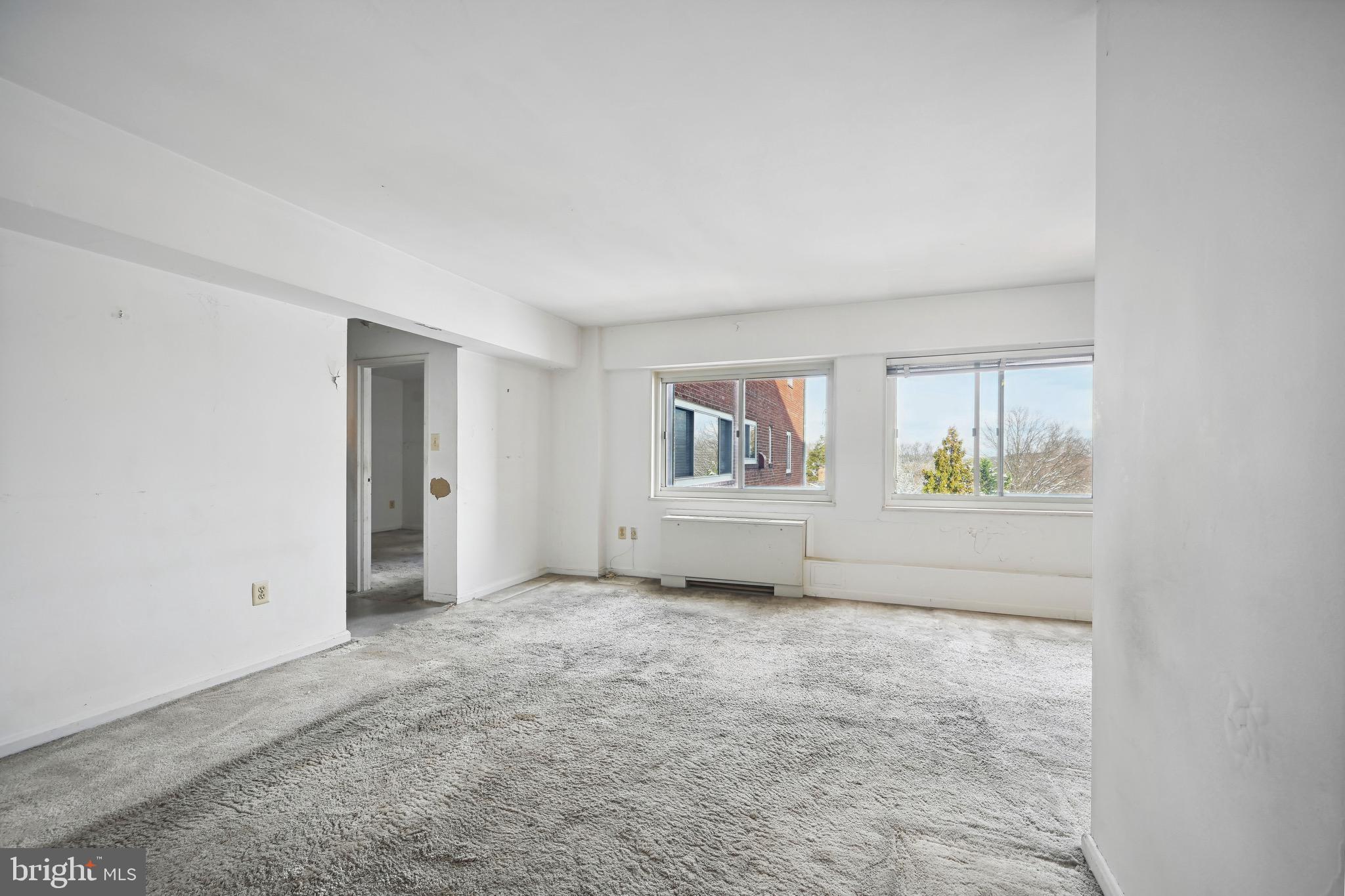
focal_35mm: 14
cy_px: 448
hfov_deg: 104.3
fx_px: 523
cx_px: 672
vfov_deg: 81.2
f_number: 9
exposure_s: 1/15
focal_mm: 14
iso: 200
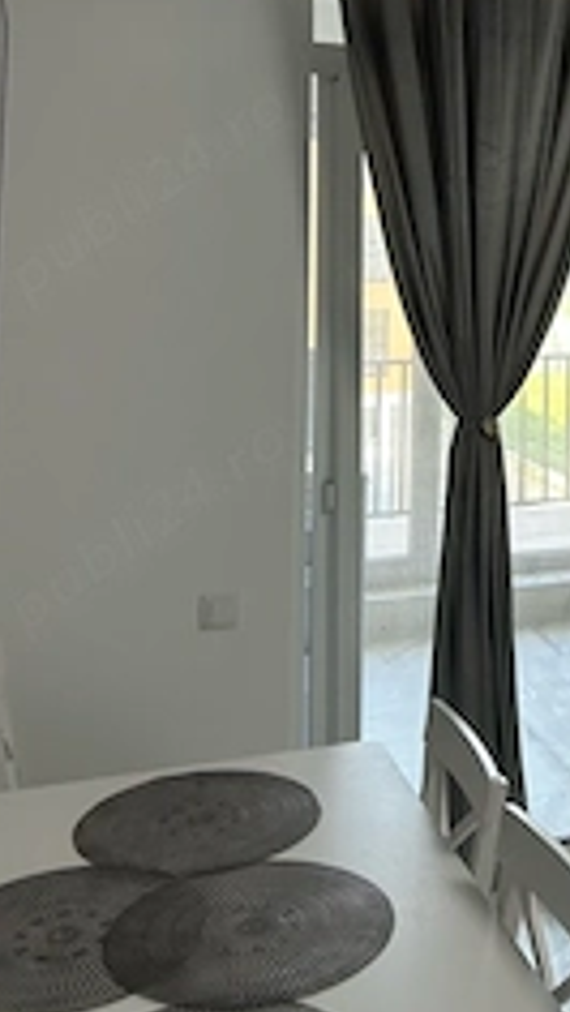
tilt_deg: +1.8
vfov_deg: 41.5
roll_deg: +0.4
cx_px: 566
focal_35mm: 48
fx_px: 1288
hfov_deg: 23.9
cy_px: 244
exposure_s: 1/121
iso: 80
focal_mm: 5.7
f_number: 1.5
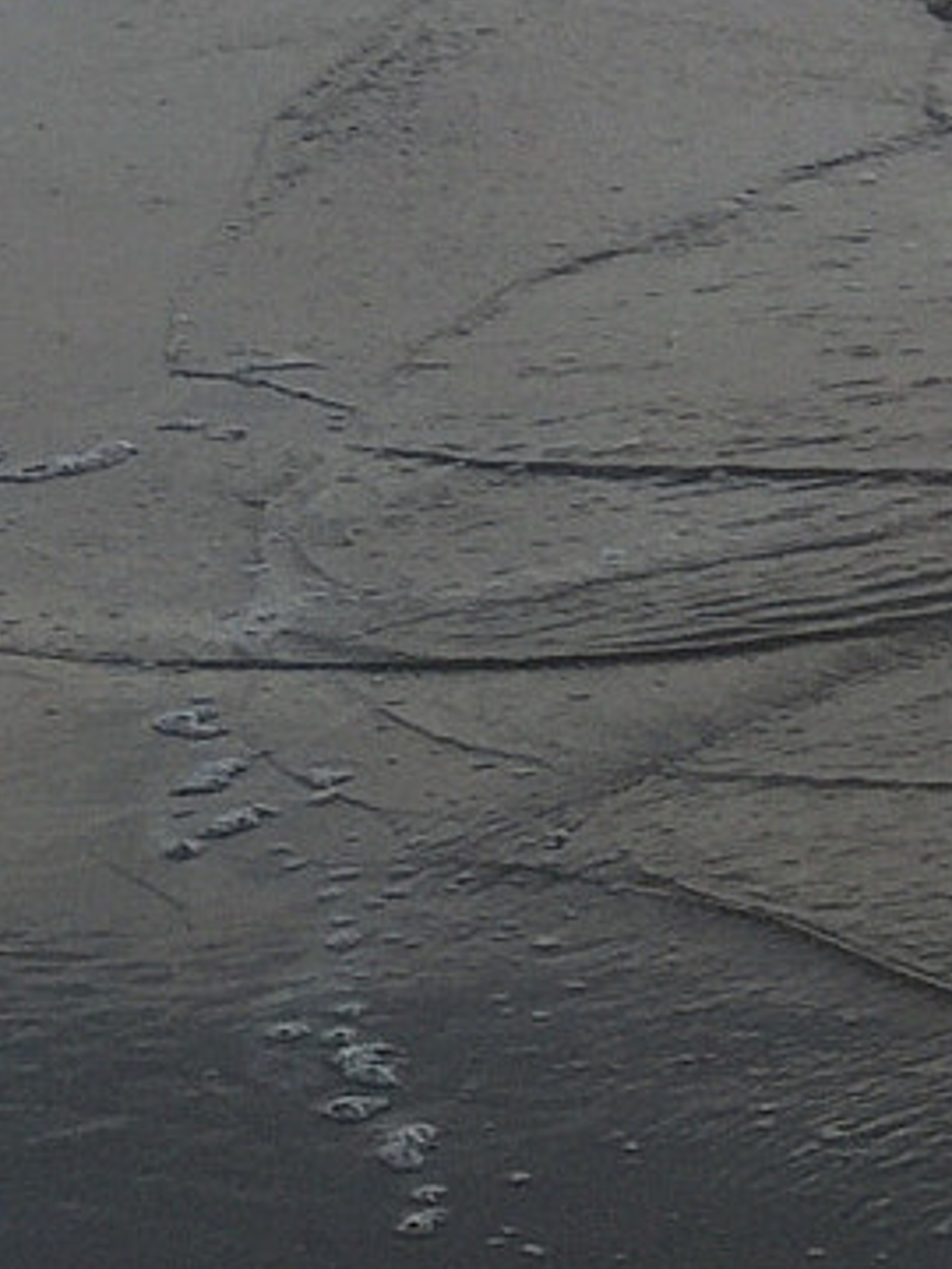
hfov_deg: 11.4
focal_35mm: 129
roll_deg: +1.1
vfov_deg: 14.6
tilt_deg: -3.8
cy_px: -377
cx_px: 871
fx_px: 4730
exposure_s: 1/60
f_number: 2.2
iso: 32
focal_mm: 4.15
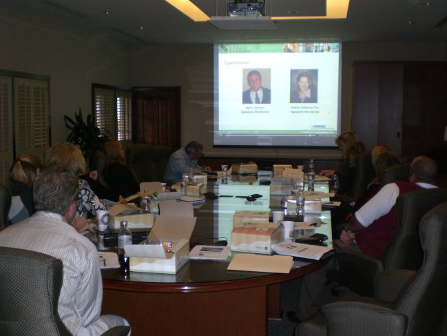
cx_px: 238
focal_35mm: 41
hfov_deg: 45.7
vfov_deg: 35.1
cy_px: 172
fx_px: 530
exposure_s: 1/60
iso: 200
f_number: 3.1
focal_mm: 6.3
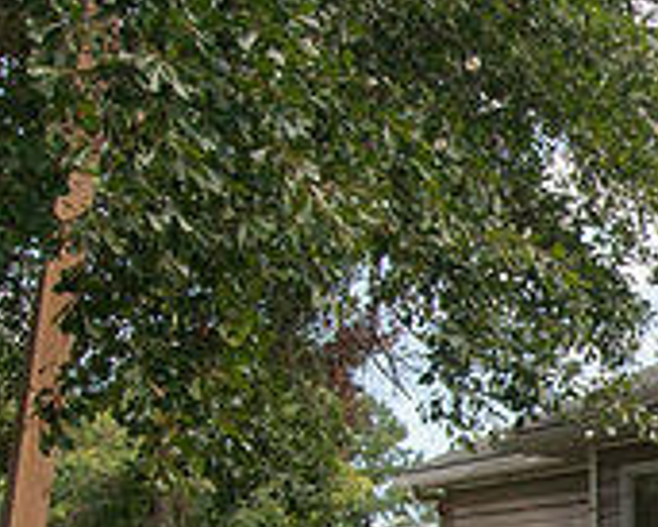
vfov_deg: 16.1
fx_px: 1773
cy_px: 671
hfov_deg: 17.0
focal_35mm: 91
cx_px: 1209
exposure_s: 1/250
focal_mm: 16
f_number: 7.1
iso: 320
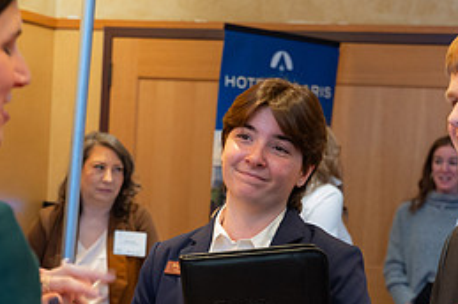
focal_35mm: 103
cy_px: 228
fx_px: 1309
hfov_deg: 19.8
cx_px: 212
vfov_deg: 13.2
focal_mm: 46
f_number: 4
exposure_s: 1/40
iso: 2500
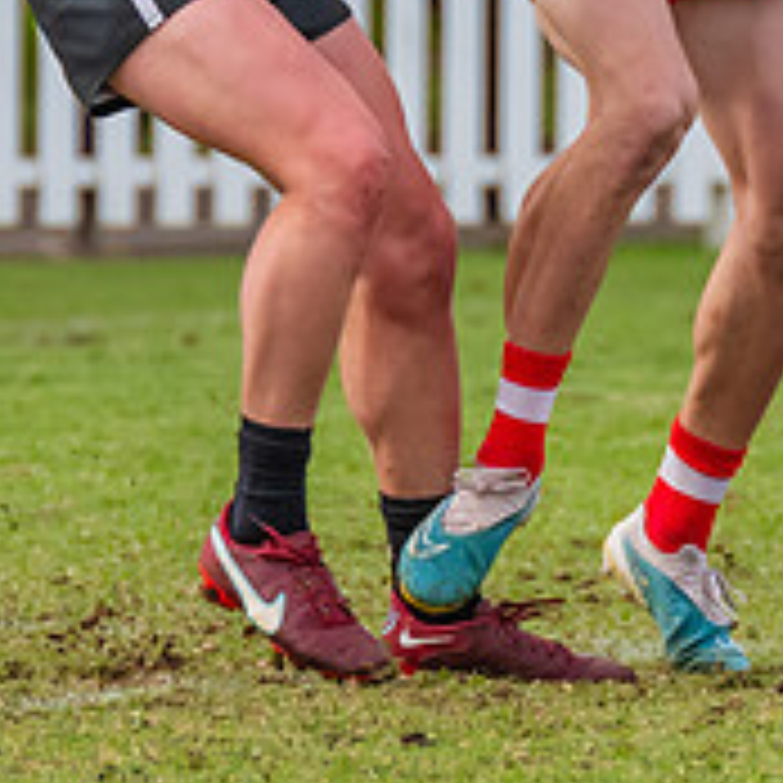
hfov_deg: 0.8
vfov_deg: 0.8
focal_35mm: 2284
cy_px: -487
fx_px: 58450
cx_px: 742
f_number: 6.3
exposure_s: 1/1600
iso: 800
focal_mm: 420
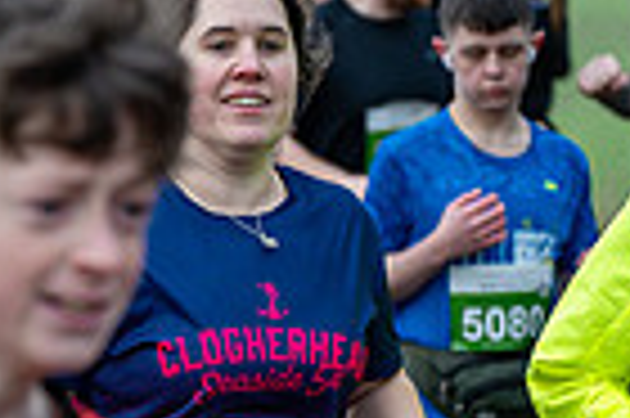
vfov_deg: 4.7
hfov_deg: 7.0
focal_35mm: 291
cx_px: -198
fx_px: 5087
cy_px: 434
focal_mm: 70
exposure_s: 1/1250
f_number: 2.8
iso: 400
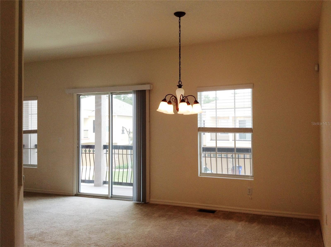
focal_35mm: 35
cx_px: 166
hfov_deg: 52.7
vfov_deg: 40.6
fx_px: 334
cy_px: 124
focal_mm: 4.28
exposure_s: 1/120
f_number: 2.4
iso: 50
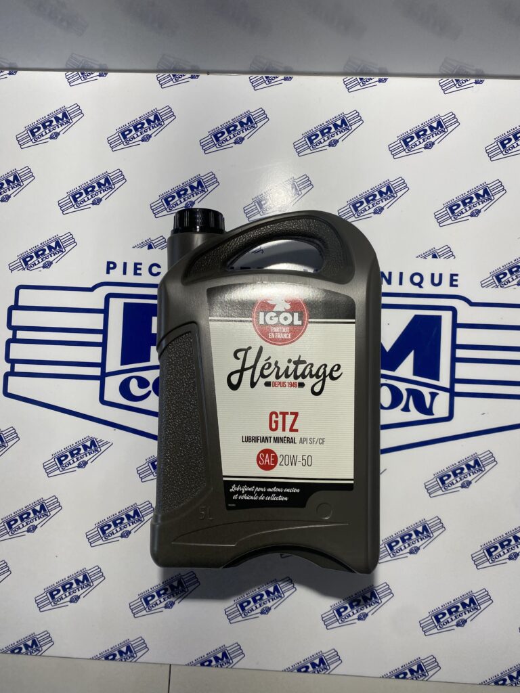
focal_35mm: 26
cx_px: 260
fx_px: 521
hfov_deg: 53.1
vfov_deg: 67.3
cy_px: 346
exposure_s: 1/155
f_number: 1.8
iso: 32
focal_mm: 4.25
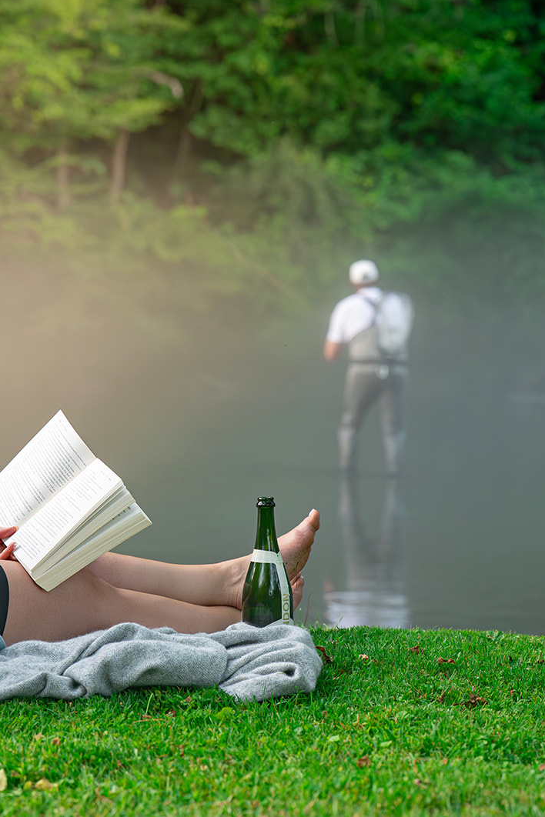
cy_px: 407
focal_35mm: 107
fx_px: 2430
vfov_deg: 19.1
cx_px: 98
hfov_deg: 12.7
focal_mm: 71
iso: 1250
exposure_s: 1/400
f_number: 3.5
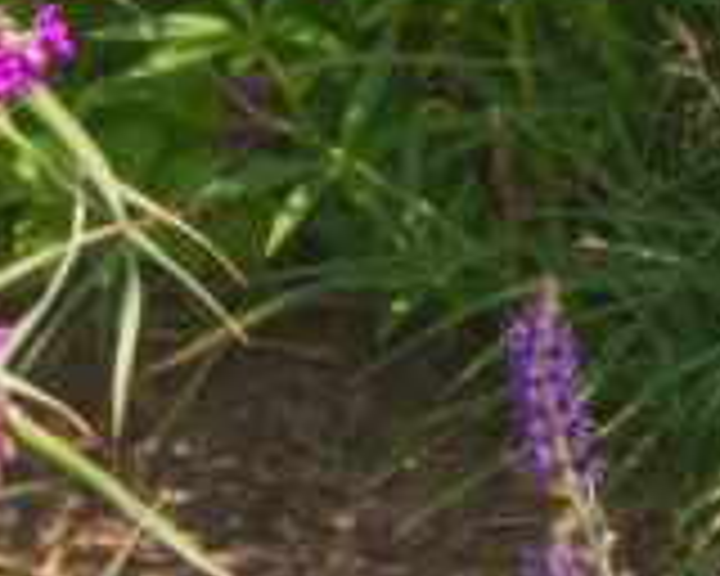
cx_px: 1076
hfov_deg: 5.2
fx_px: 7896
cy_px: -1148
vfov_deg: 4.0
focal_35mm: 371
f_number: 16
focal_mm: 35
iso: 200
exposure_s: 1/60
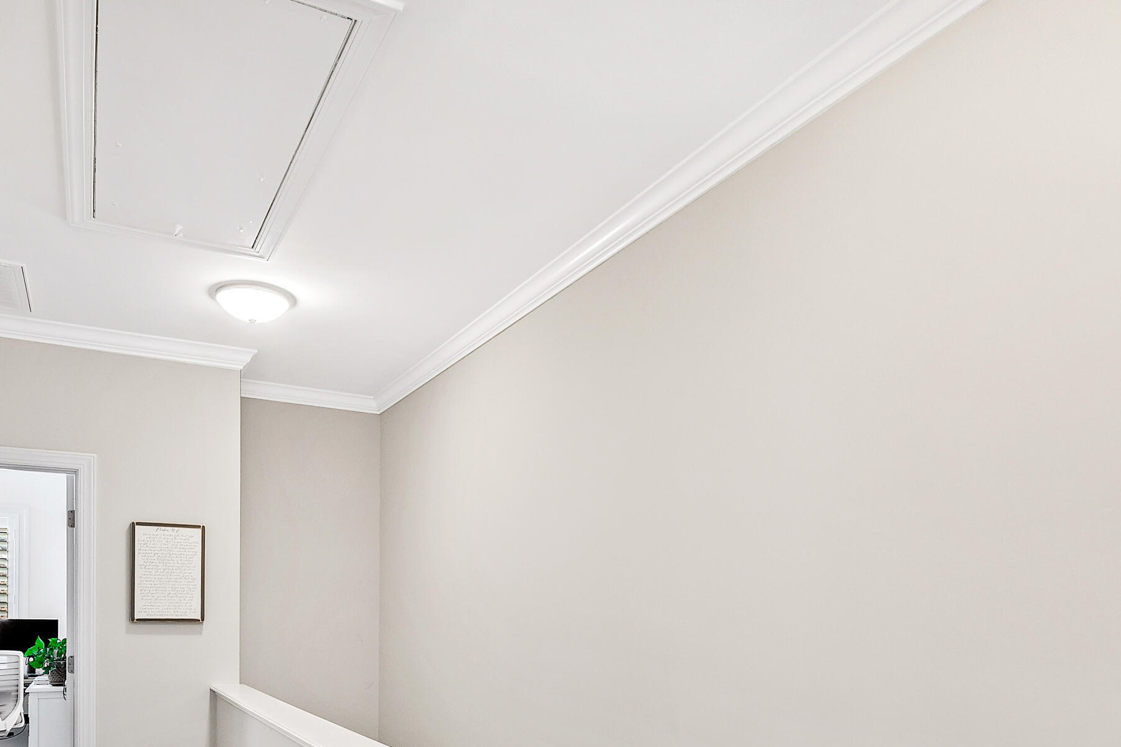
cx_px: 505
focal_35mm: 25
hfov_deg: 71.3
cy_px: 607
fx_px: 778
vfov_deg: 48.2
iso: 100
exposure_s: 1
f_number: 9
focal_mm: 10
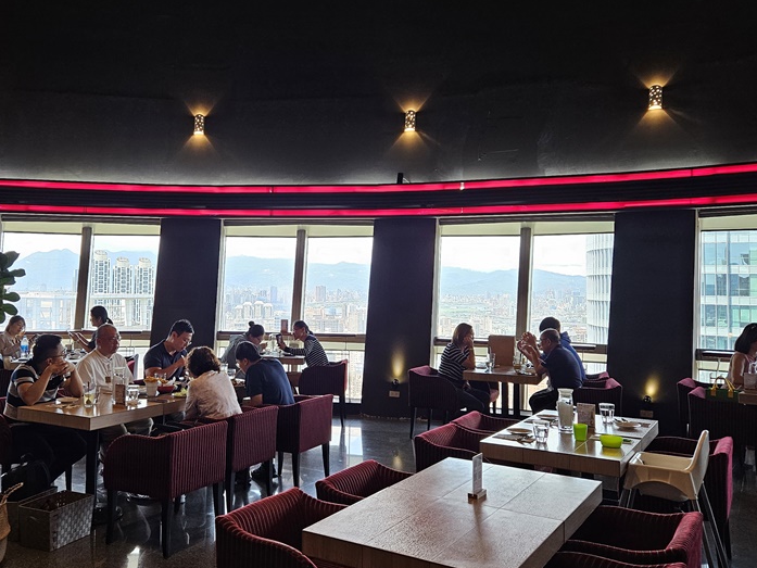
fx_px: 722
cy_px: 244
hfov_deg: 55.0
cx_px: 308
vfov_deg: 42.9
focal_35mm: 33
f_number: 1.8
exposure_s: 1/207
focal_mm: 5.4
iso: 160
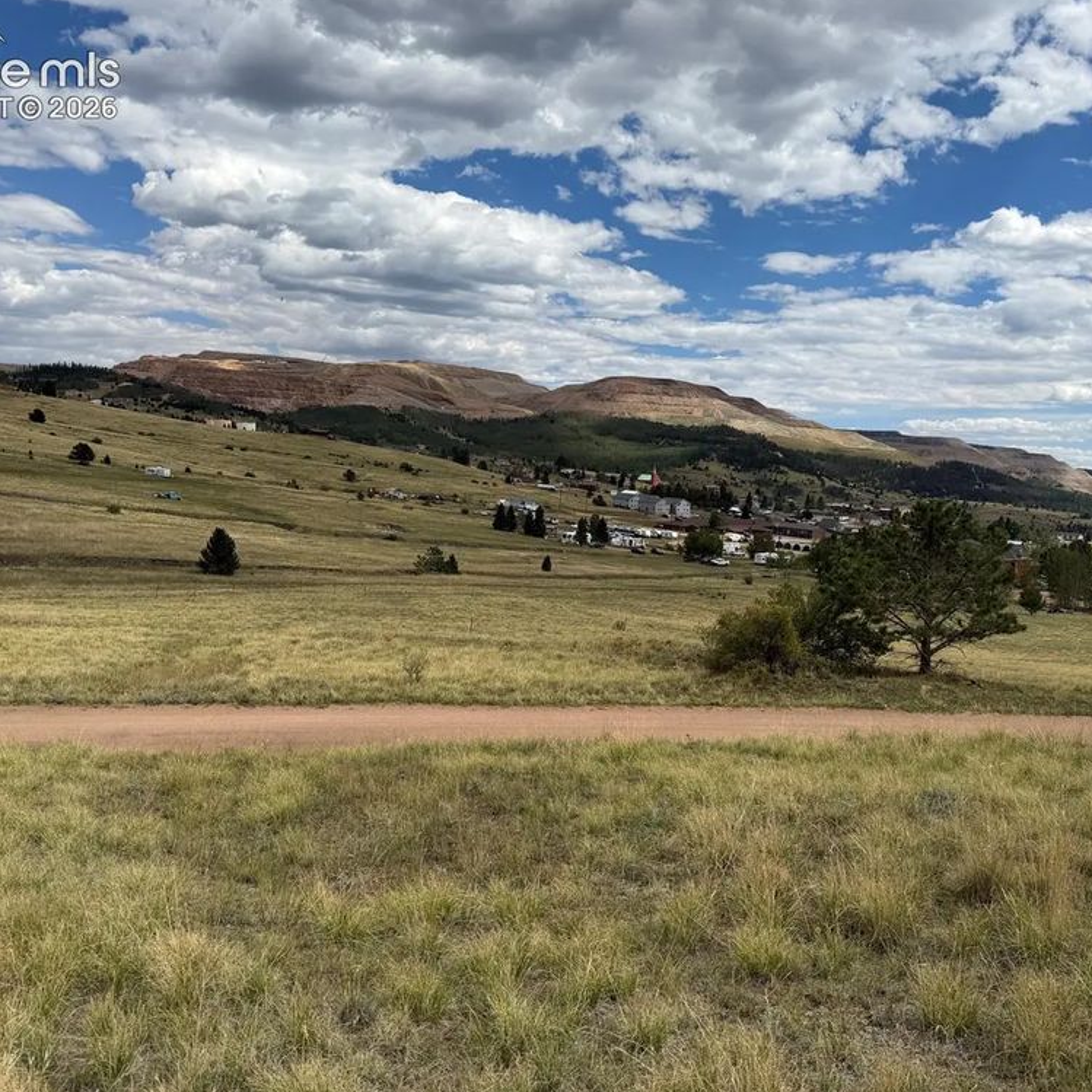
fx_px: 1035
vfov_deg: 55.6
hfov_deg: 55.6
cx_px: 582
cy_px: 550
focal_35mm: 29
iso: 80
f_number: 1.78
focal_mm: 6.76
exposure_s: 1/7353
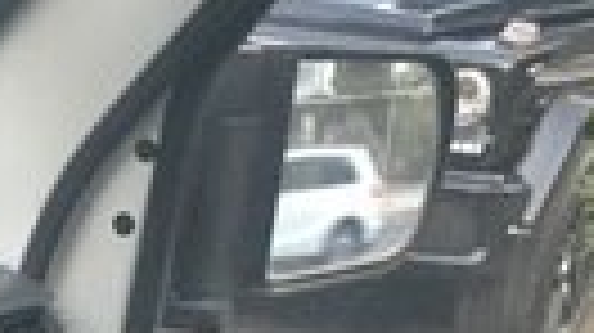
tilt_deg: -22.4
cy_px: 961
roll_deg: -2.9
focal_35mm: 158
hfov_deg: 13.1
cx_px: -184
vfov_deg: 7.0
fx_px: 2487
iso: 80
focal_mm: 4.15
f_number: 2.2
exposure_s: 1/33
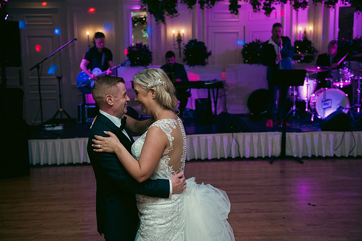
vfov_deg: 29.9
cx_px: 181
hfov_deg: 43.6
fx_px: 453
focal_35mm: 45
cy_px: 120
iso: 1250
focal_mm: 45
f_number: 3.5
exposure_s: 1/160
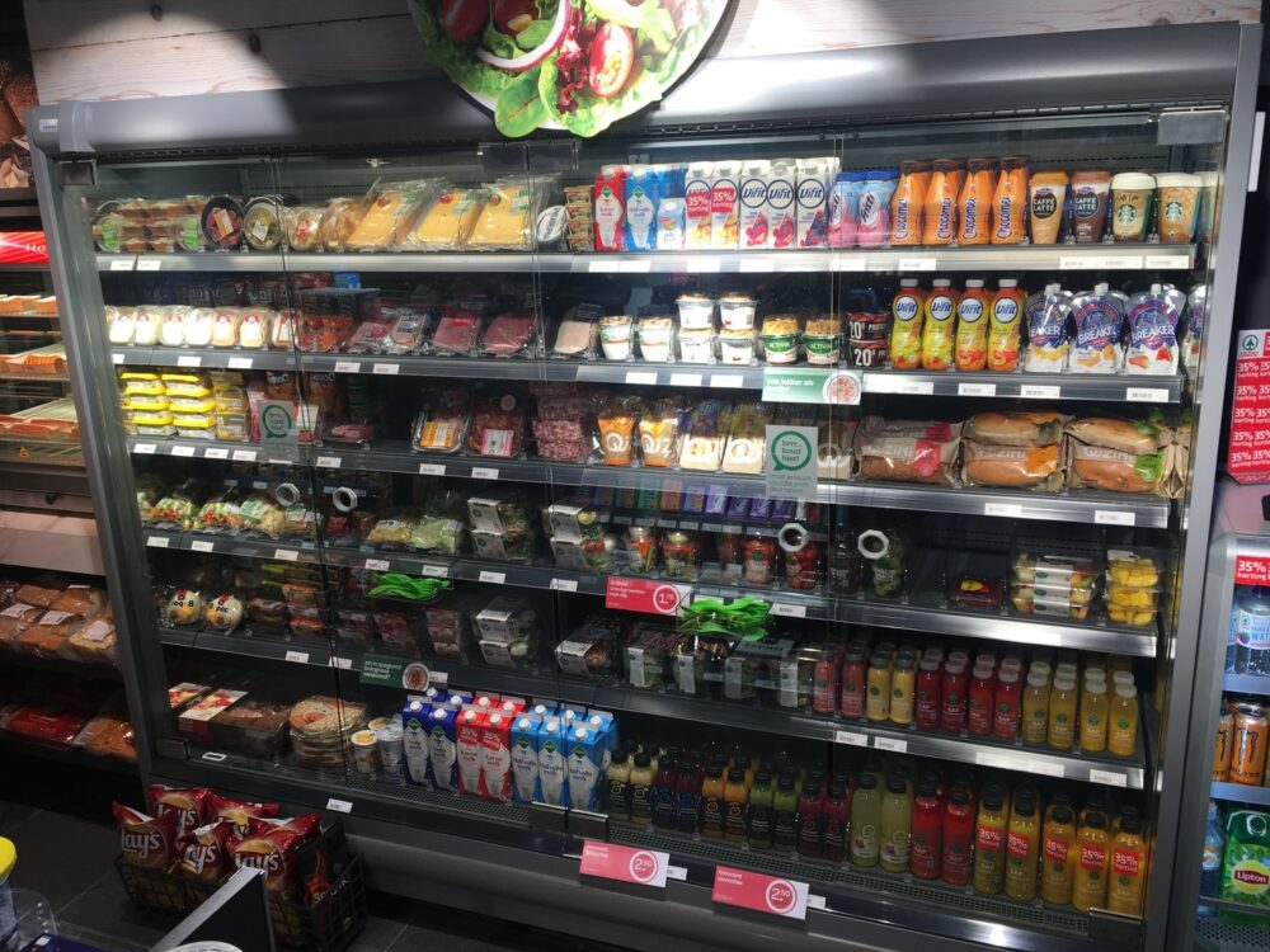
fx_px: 1064
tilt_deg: -15.1
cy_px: 476
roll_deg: +1.0
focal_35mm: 29
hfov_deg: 61.7
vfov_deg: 48.2
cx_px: 635
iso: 25
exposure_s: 1/50
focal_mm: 4.15
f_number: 2.2
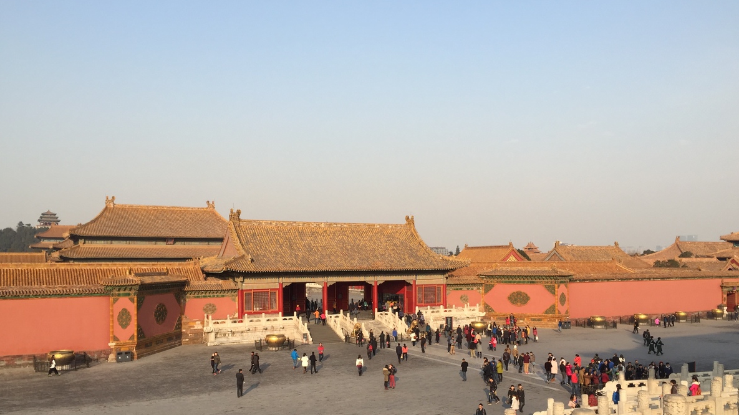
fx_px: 627
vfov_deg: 36.4
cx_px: 367
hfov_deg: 61.0
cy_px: 268
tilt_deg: -0.3
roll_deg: +0.2
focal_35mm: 32
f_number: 2.2
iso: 32
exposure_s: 1/1163
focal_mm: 4.15
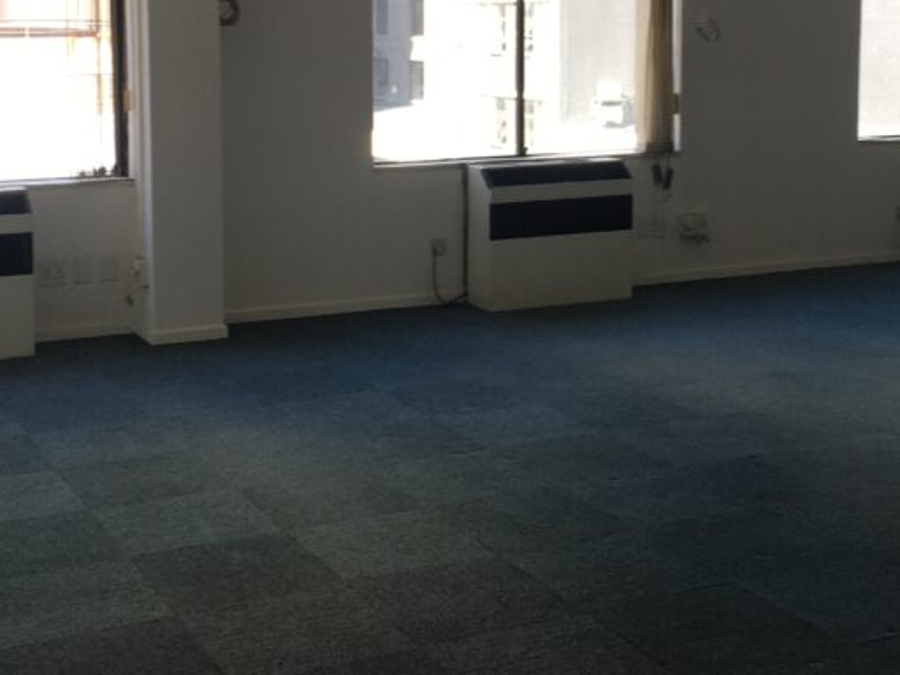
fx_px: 1508
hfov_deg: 33.2
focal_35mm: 58
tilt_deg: -7.4
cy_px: 169
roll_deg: +0.3
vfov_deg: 24.9
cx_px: 466
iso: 32
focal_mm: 4.15
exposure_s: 1/100
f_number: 2.2
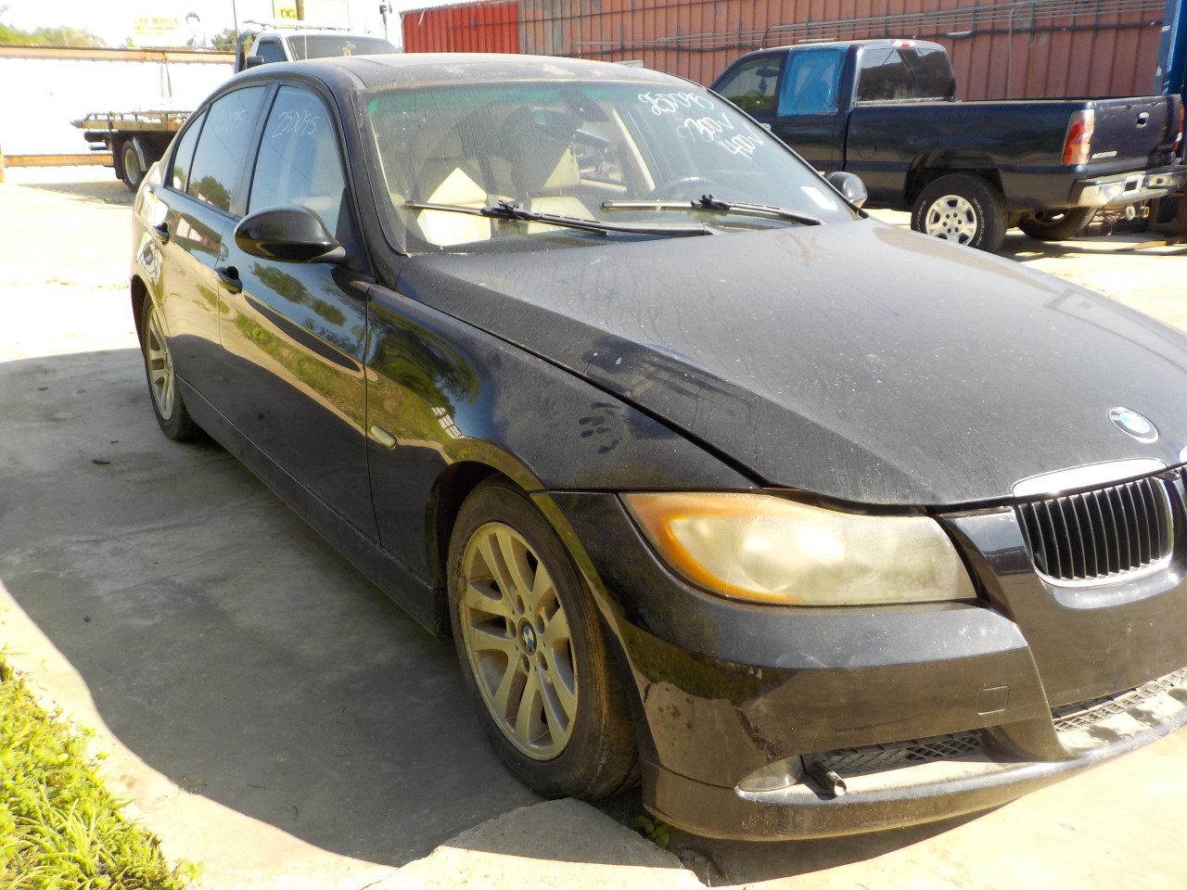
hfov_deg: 60.0
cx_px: 594
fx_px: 1029
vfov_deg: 46.8
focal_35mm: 30
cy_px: 445
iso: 125
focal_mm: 4.1
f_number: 3.3
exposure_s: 1/400
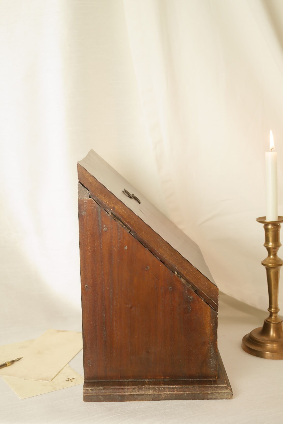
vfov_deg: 37.5
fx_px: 625
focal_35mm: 53
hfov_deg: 25.5
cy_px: 212
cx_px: 142
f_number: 5.6
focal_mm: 35
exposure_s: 1/30
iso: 800
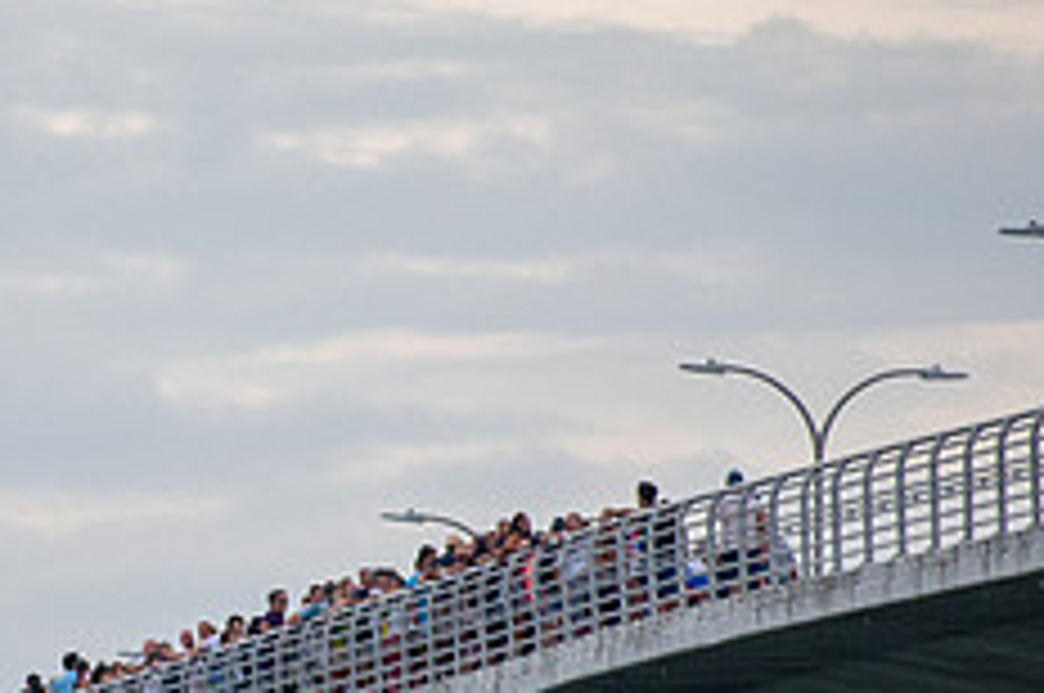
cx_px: 99
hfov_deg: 1.8
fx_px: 32637
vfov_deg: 1.2
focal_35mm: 1127
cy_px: 601
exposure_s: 1/1000
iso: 720
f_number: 6.3
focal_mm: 300
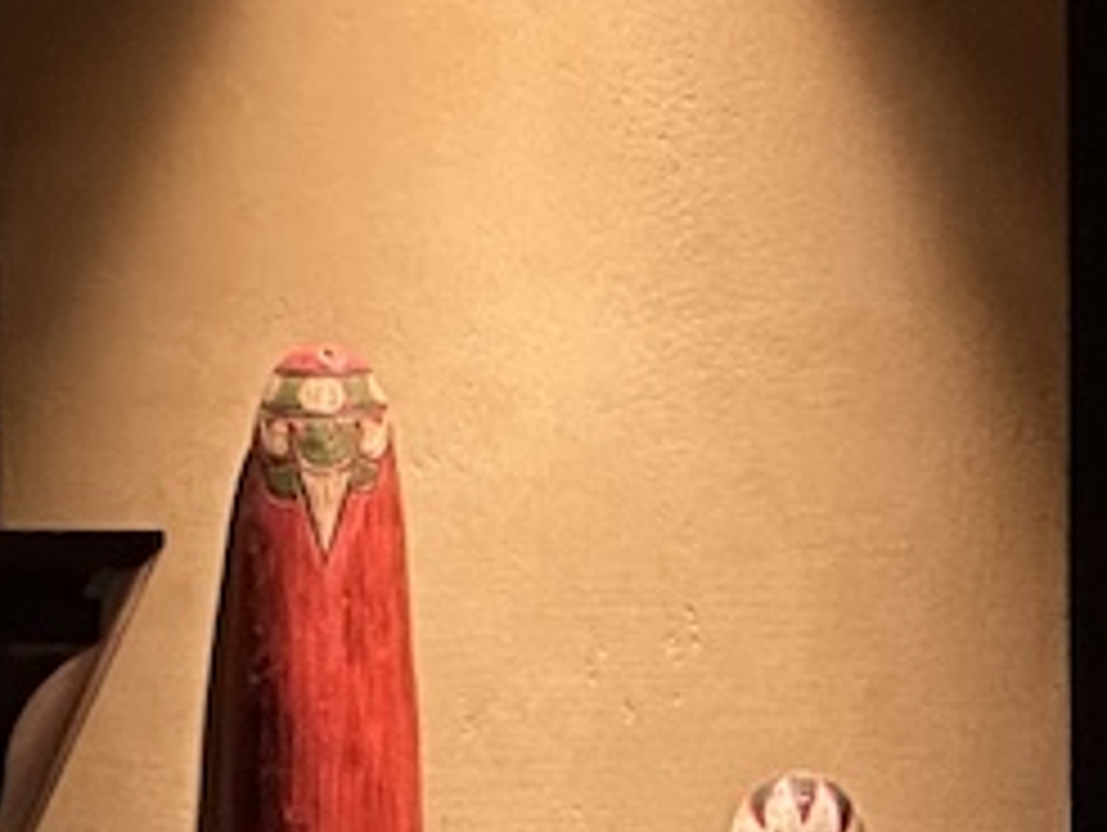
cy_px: 1853
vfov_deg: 3.9
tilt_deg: +0.5
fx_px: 12004
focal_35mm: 375
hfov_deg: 5.3
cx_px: 1053
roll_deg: -0.4
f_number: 2.8
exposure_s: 1/60
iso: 250
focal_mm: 9
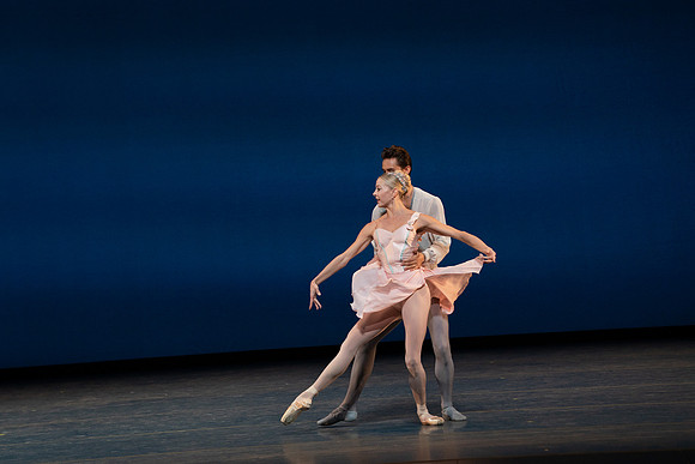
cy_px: 232
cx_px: 348
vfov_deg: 6.9
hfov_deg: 10.3
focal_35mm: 200
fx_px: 3862
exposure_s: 1/500
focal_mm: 200
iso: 3200
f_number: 8
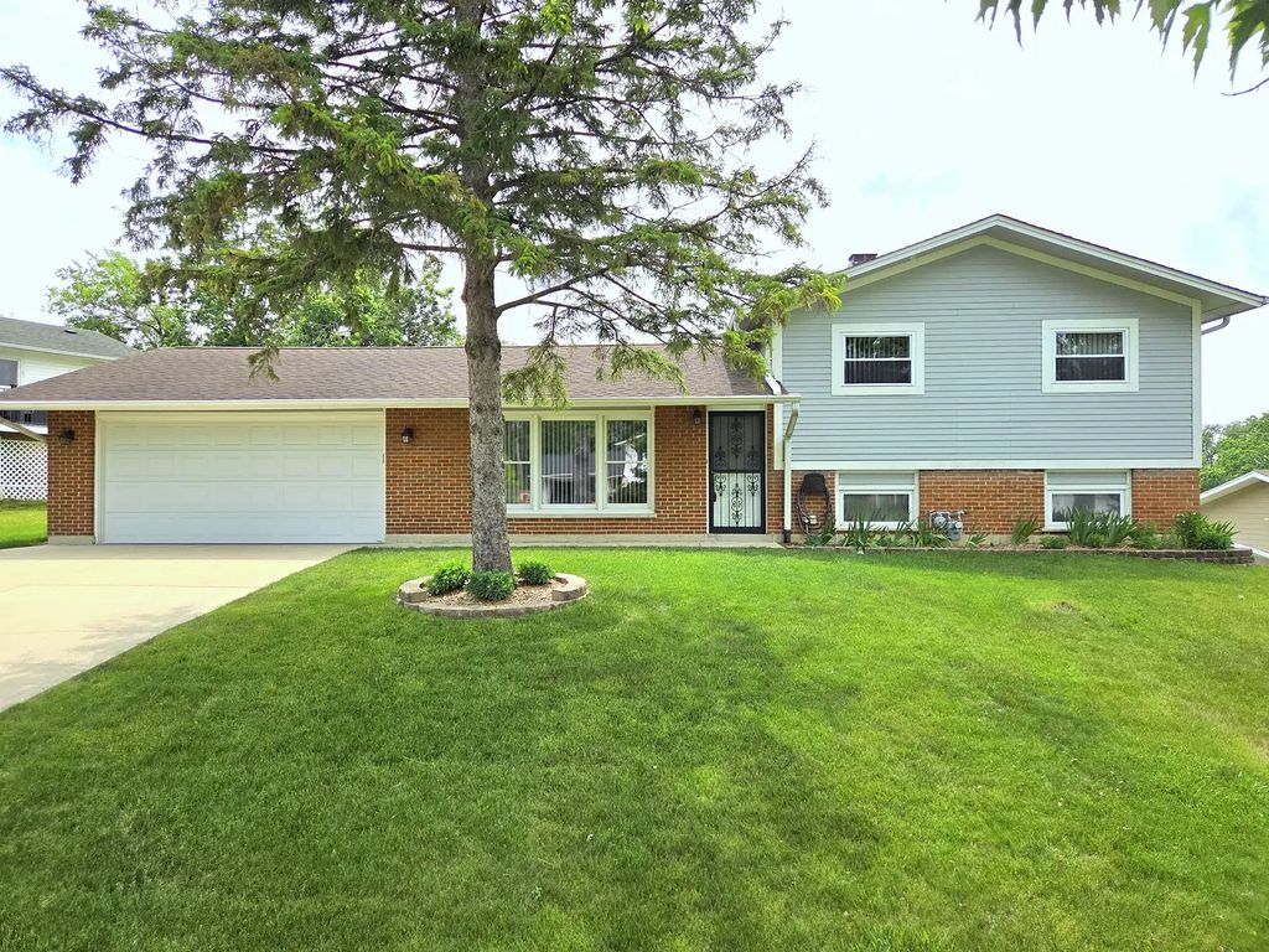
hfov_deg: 73.9
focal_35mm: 23
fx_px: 843
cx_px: 634
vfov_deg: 58.9
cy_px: 476
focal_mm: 5.4
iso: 80
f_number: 1.8
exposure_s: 1/6618
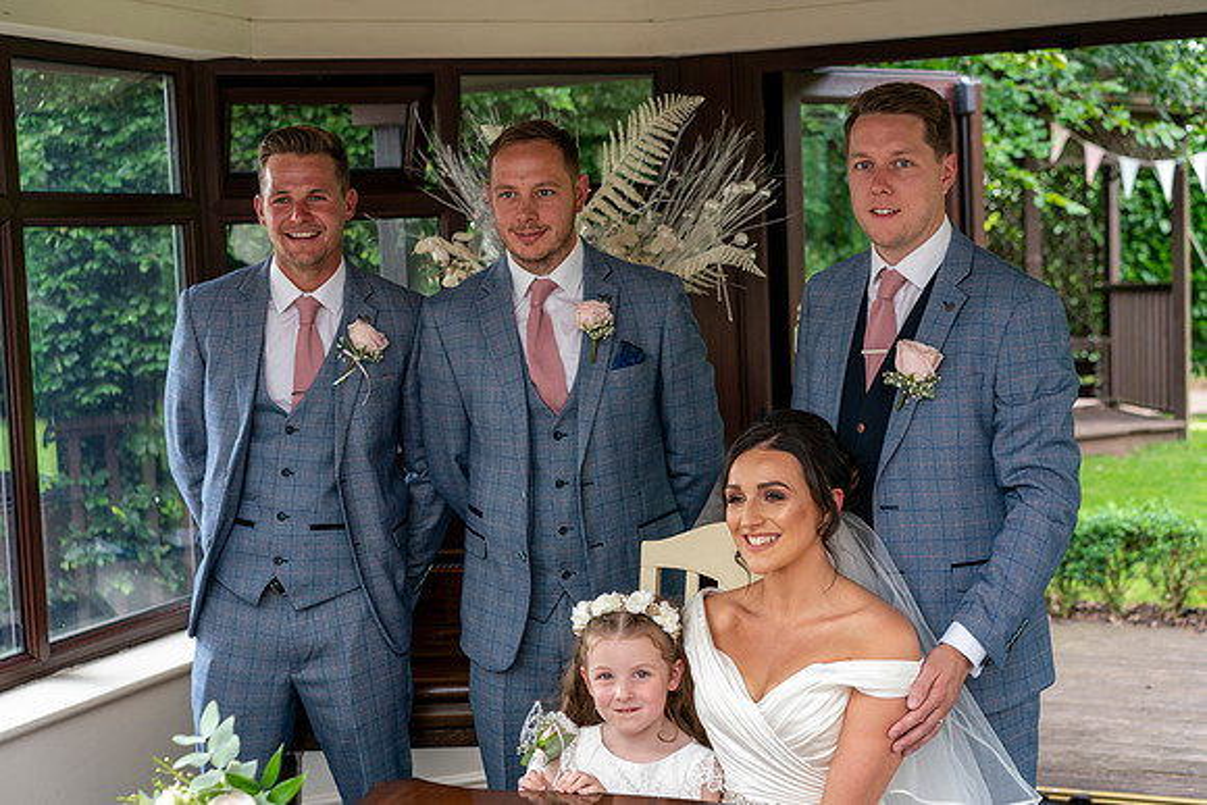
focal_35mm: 55
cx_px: 604
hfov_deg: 36.2
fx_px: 1844
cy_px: 402
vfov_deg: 24.6
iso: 320
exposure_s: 1/160
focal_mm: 55
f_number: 4
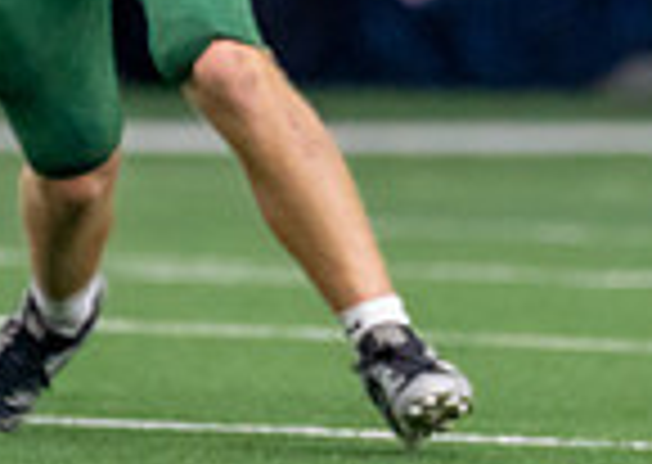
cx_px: -227
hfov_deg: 1.4
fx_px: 26227
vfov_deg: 1.0
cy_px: -347
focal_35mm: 1419
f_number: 2.8
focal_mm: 200
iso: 1600
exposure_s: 1/1000
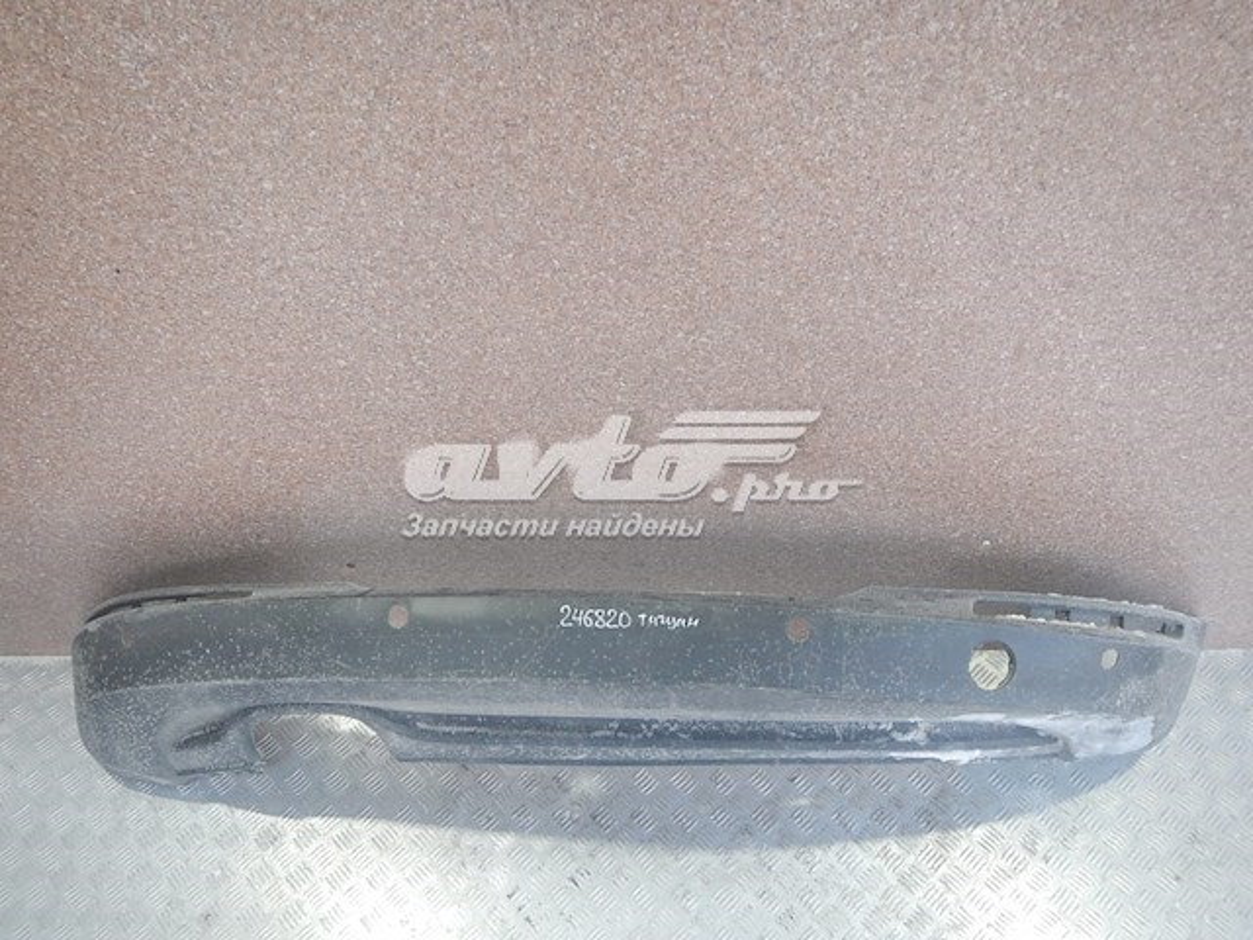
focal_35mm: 30
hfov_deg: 60.0
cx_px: 626
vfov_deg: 46.8
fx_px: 1086
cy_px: 470
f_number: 3.9
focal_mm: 5.5
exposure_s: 1/30
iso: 280
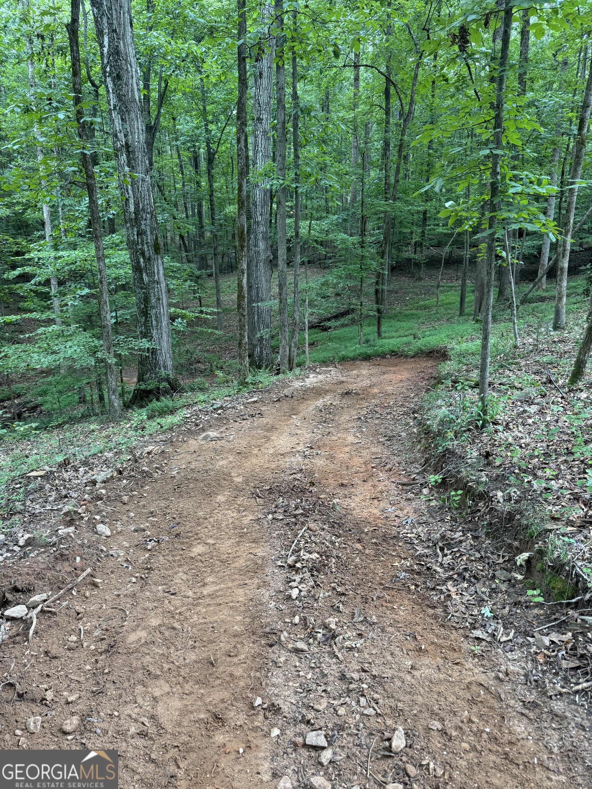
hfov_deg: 56.8
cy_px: 394
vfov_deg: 71.6
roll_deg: +1.1
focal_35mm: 24
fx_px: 547
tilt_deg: -14.5
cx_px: 296
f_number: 1.78
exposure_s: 1/83
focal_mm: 6.76
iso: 200
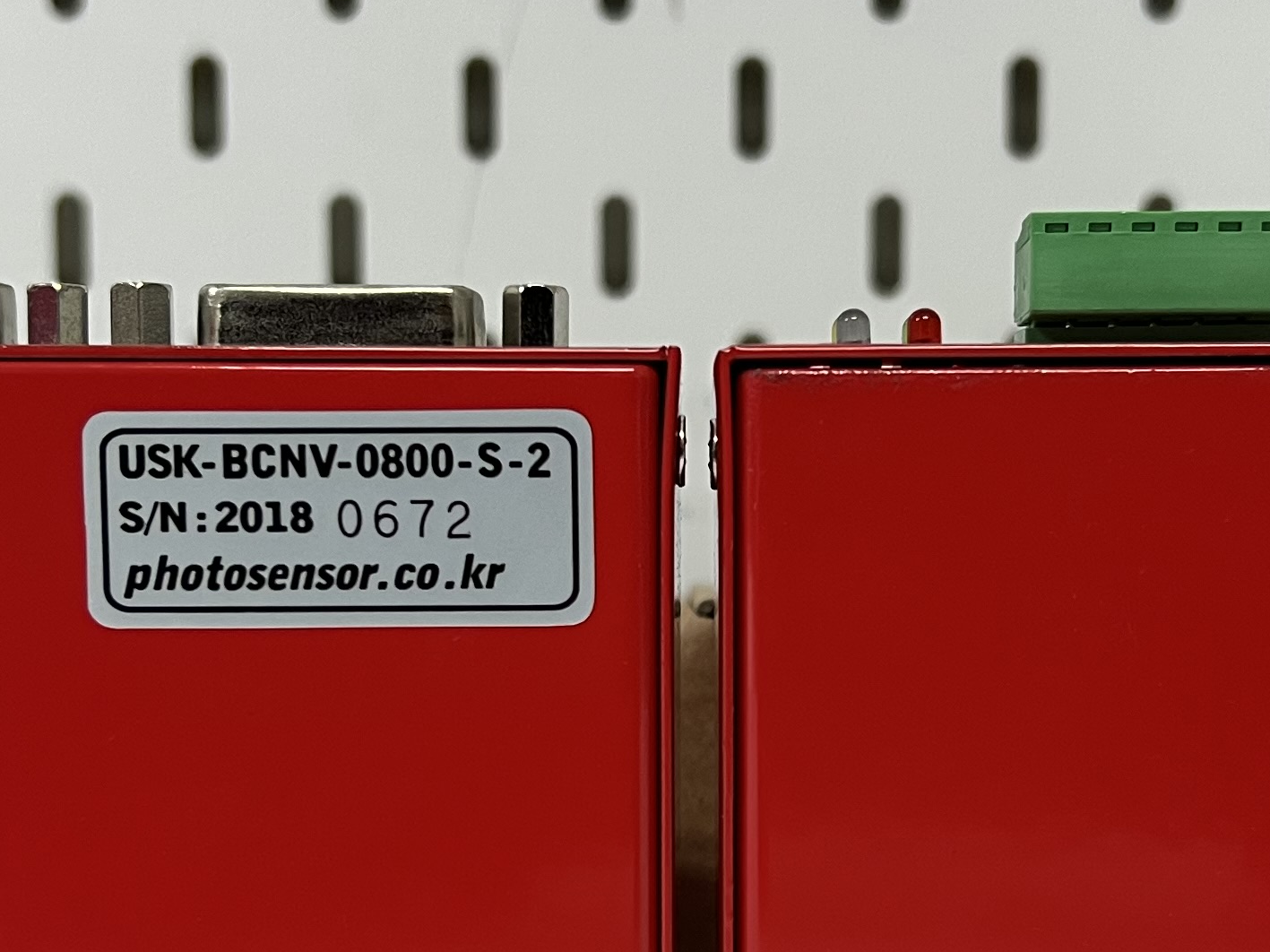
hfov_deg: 26.3
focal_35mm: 74
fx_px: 2714
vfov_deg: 19.7
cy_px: 759
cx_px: 681
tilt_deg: -4.8
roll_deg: +0.6
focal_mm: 5.7
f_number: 1.5
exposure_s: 1/60
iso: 100
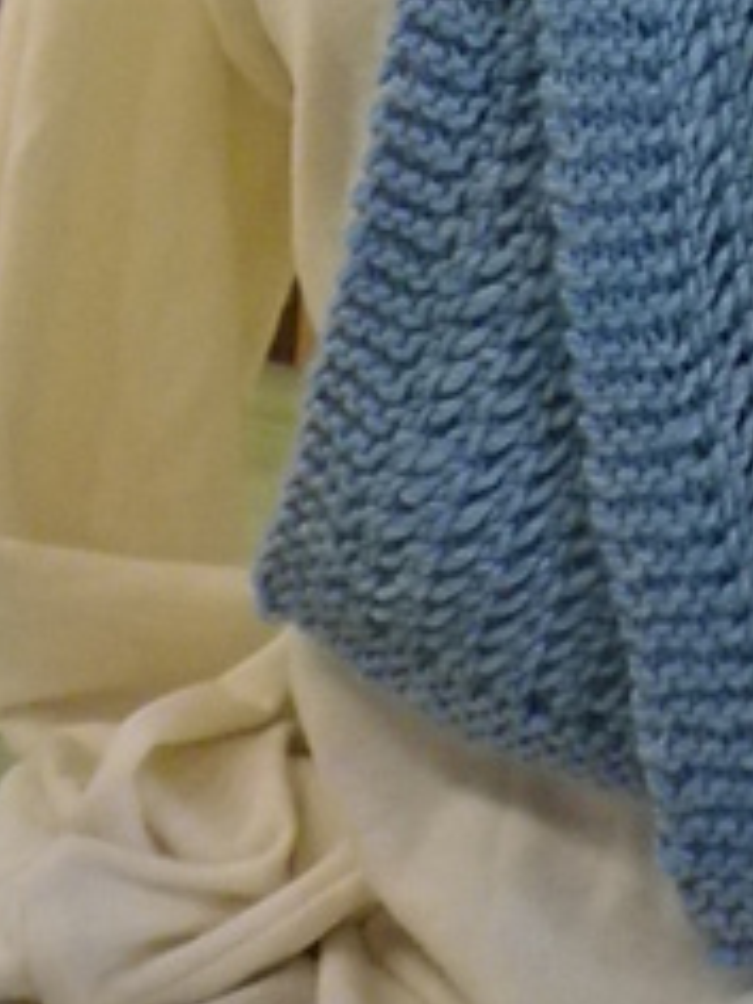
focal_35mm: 76
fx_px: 2204
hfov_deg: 18.9
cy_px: -47
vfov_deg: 24.3
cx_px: 732
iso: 800
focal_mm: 5.05
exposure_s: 1/50
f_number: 3.5
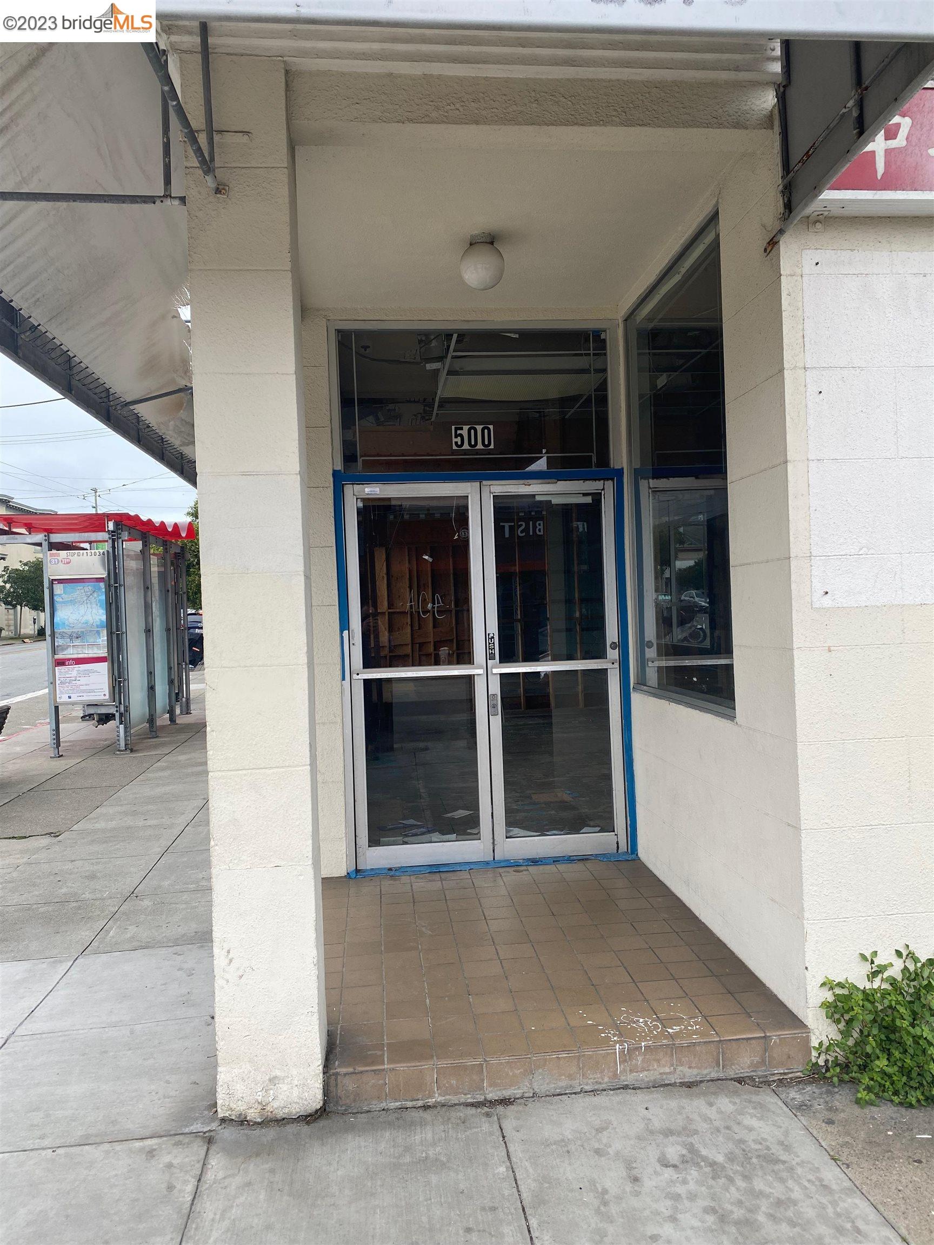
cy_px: 622
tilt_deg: +0.2
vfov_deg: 67.3
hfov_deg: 53.1
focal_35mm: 26
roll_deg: +2.1
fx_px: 935
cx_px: 467
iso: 32
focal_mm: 4.25
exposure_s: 1/303
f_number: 1.8
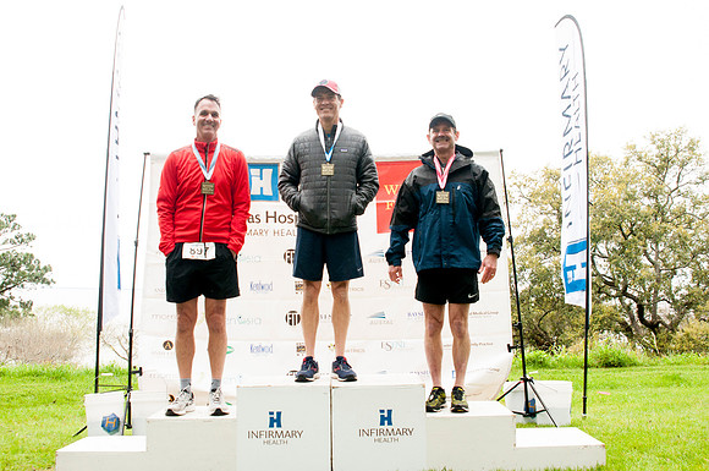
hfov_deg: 53.2
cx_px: 354
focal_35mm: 36
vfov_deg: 36.8
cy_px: 236
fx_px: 708
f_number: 5.6
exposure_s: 1/160
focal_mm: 24
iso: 800
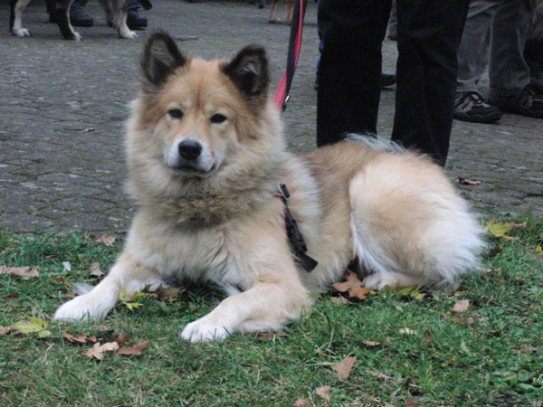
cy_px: 204
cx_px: 272
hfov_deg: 20.2
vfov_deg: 15.2
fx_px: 1522
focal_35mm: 97
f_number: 4.2
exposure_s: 1/500
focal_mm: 16.87
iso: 1600
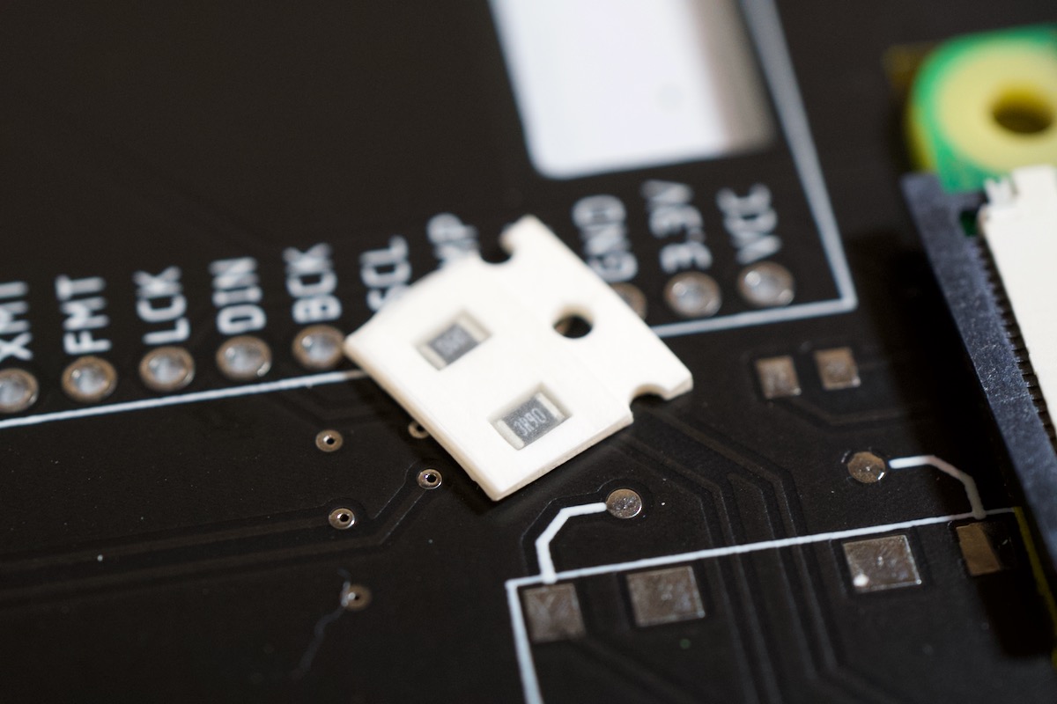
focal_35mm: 75
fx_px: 2202
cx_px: 528
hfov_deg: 27.0
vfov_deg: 18.2
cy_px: 352
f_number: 4
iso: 2500
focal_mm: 50
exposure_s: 1/100
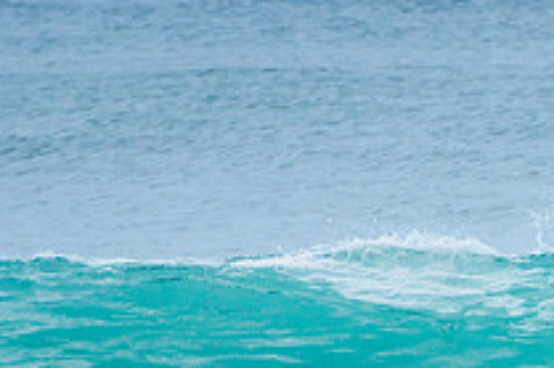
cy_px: 476
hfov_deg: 1.3
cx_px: 912
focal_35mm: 1529
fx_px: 23510
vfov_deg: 0.9
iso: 500
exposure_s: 1/2000
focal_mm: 400
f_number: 10
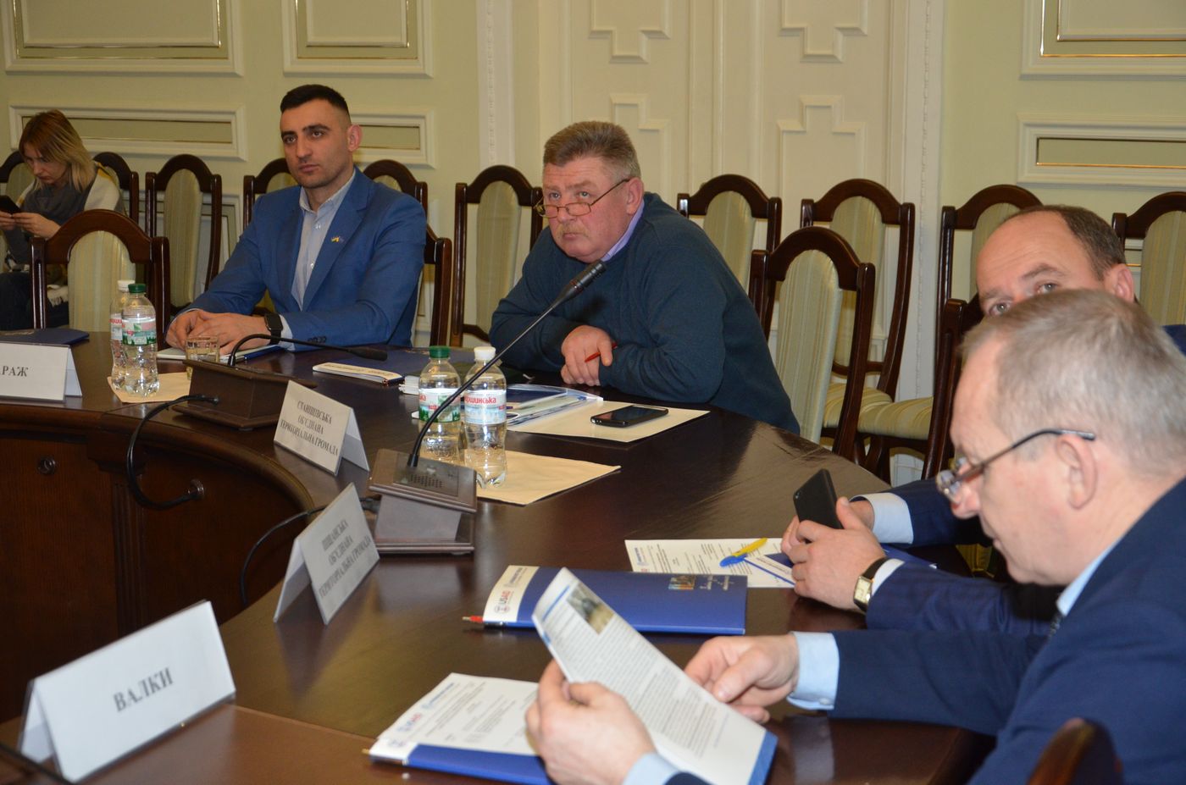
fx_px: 1874
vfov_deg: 23.7
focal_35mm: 57
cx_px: 593
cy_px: 392
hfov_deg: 35.1
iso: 1250
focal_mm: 38
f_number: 4.5
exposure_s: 1/160
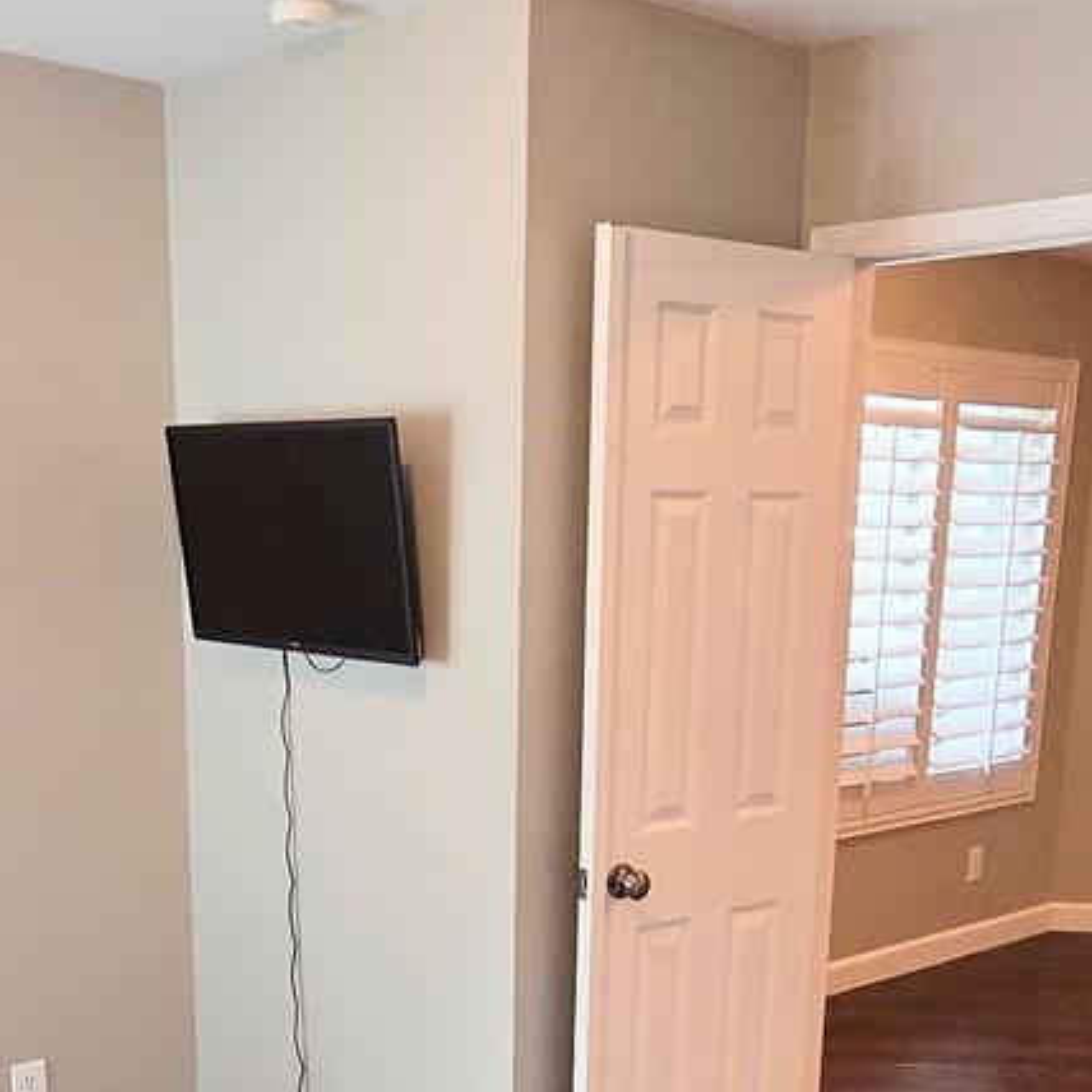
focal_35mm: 43
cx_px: 487
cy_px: 913
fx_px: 1535
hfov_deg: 39.1
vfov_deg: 37.4
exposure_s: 1/120
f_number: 2.2
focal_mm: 2.2
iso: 250
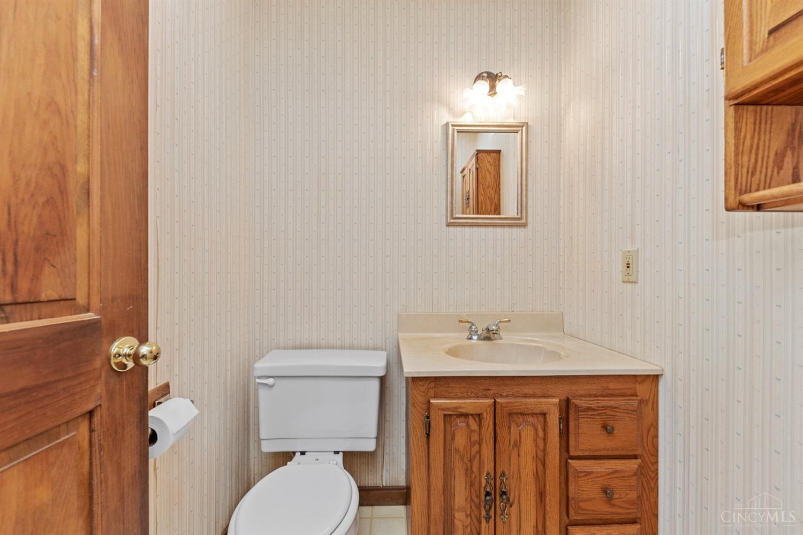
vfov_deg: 81.2
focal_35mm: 14
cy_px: 268
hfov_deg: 104.3
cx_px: 402
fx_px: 312
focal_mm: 14
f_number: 5.6
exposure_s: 1/25
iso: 500
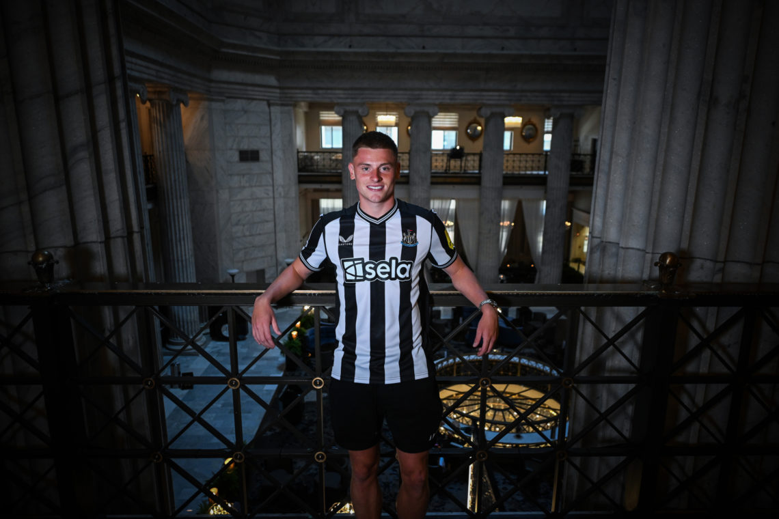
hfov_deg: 76.1
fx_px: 498
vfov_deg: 55.1
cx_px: 390
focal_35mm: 23
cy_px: 260
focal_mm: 23
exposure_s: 1/200
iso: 2000
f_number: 2.8
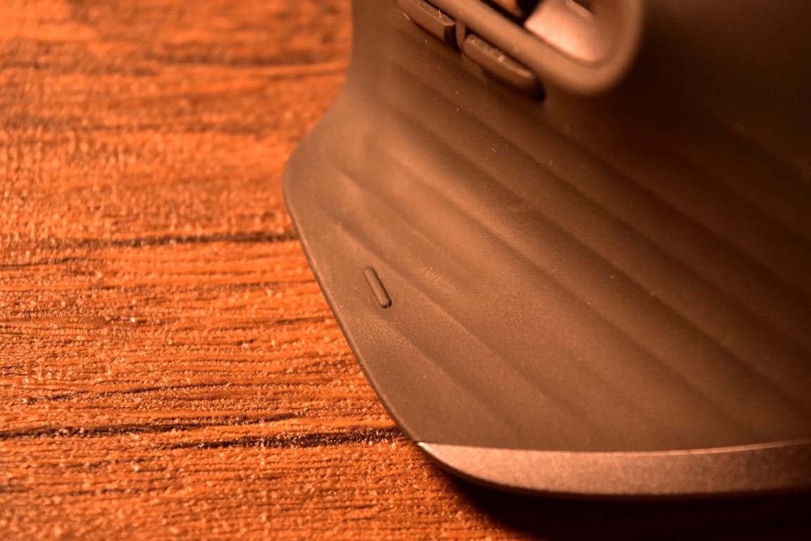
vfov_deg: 16.6
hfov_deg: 24.6
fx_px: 1858
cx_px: 406
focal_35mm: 82
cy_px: 270
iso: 3200
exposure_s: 1/80
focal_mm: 55
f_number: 5.6
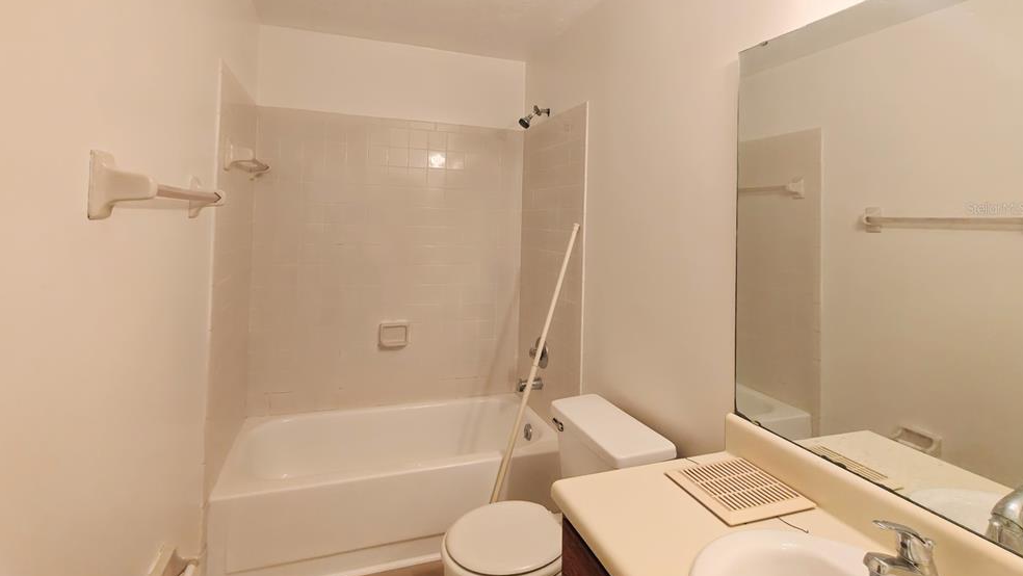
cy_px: 208
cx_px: 497
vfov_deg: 62.9
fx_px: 461
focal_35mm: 17
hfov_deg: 95.9
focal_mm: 2.3
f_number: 2
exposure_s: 1/120
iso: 250
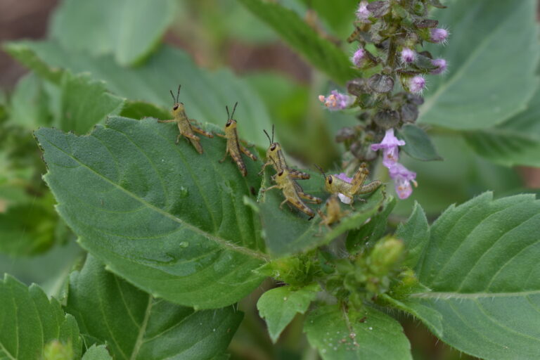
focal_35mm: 82
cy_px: 180
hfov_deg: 24.6
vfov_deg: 16.6
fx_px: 1237
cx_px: 270
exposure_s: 1/250
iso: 220
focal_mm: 55
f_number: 8
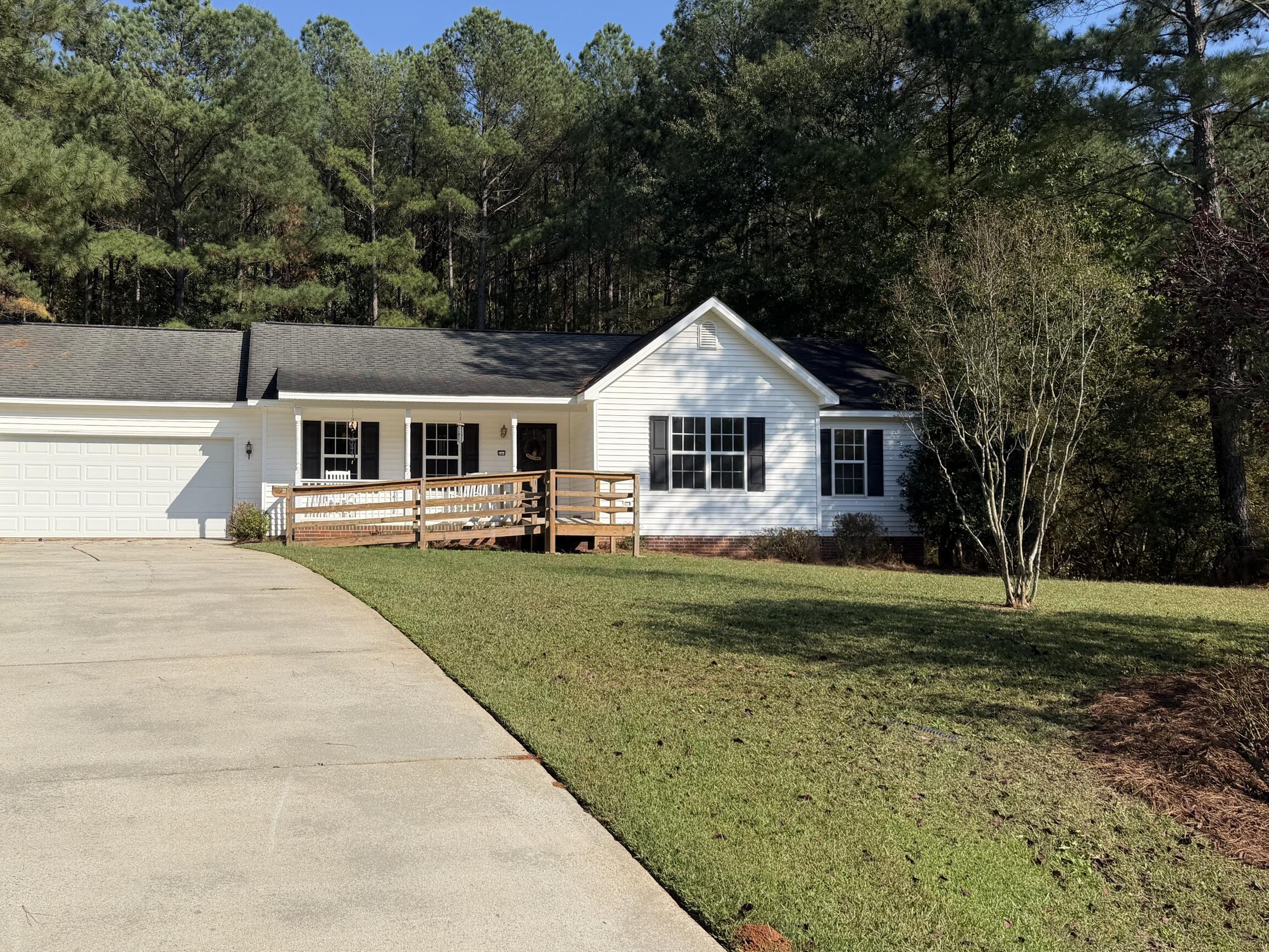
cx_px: 467
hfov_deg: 57.5
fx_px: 1136
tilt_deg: +2.3
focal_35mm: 31
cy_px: 496
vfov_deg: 45.4
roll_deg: +0.1
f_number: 1.78
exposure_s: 1/5714
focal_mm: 6.76
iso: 80
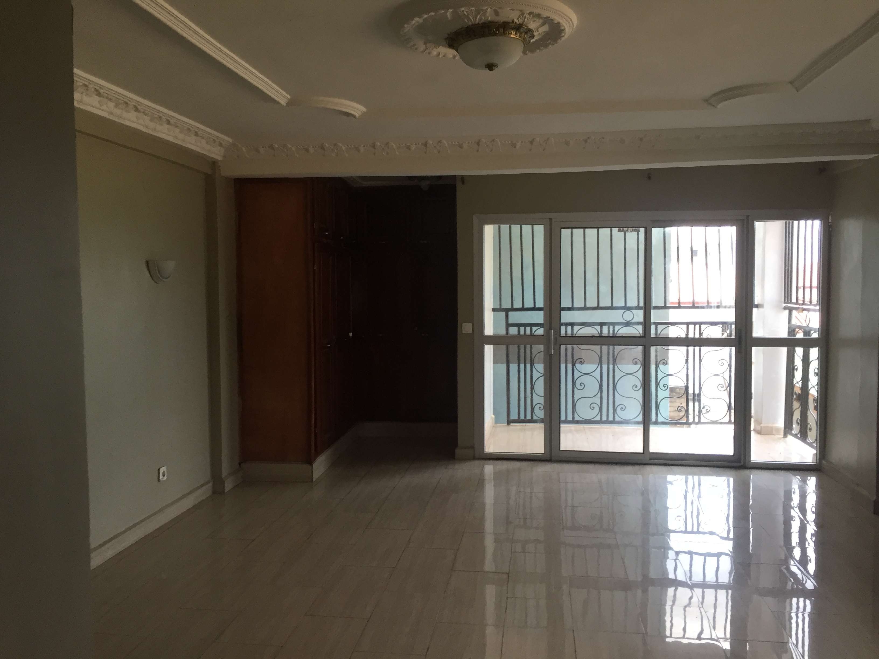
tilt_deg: -5.3
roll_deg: -1.8
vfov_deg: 48.2
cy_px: 330
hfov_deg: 61.7
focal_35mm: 29
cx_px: 440
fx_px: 736
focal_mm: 4.15
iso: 50
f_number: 2.2
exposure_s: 1/33
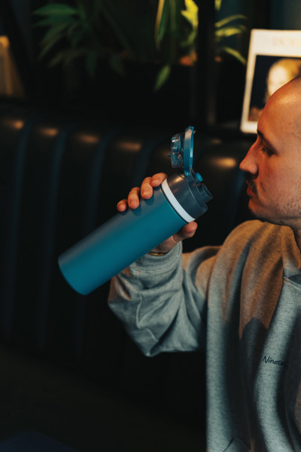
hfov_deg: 20.3
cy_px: 226
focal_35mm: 67
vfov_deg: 30.1
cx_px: 150
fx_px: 840
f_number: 2.8
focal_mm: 67
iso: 640
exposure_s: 1/160
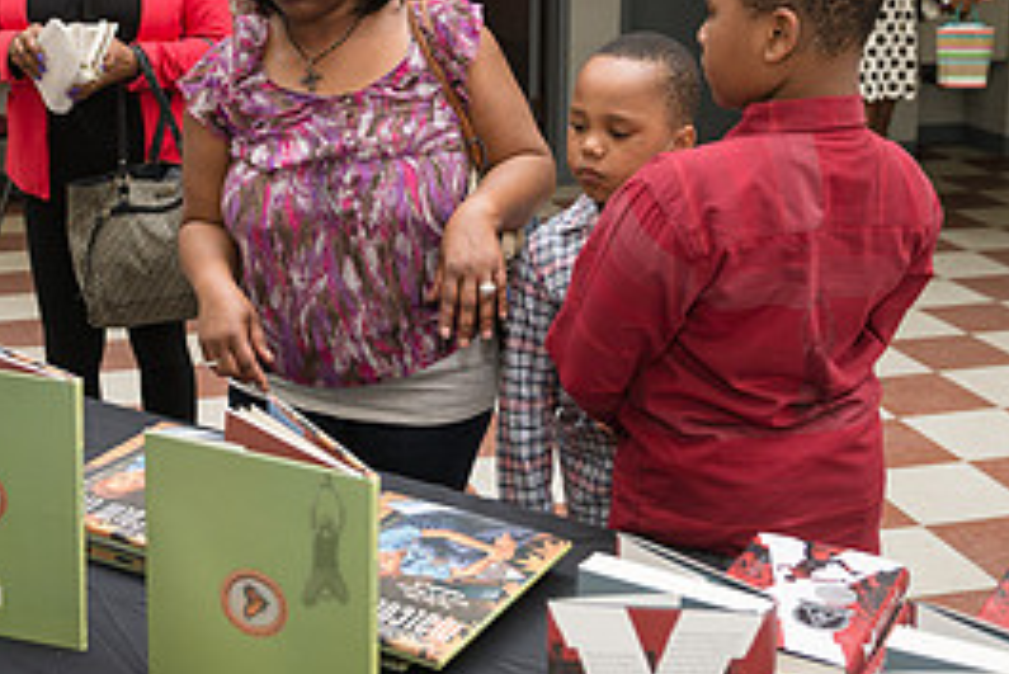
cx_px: 324
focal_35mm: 57
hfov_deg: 34.7
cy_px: 169
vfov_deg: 23.6
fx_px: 1598
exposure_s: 1/500
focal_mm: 26
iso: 640
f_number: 4
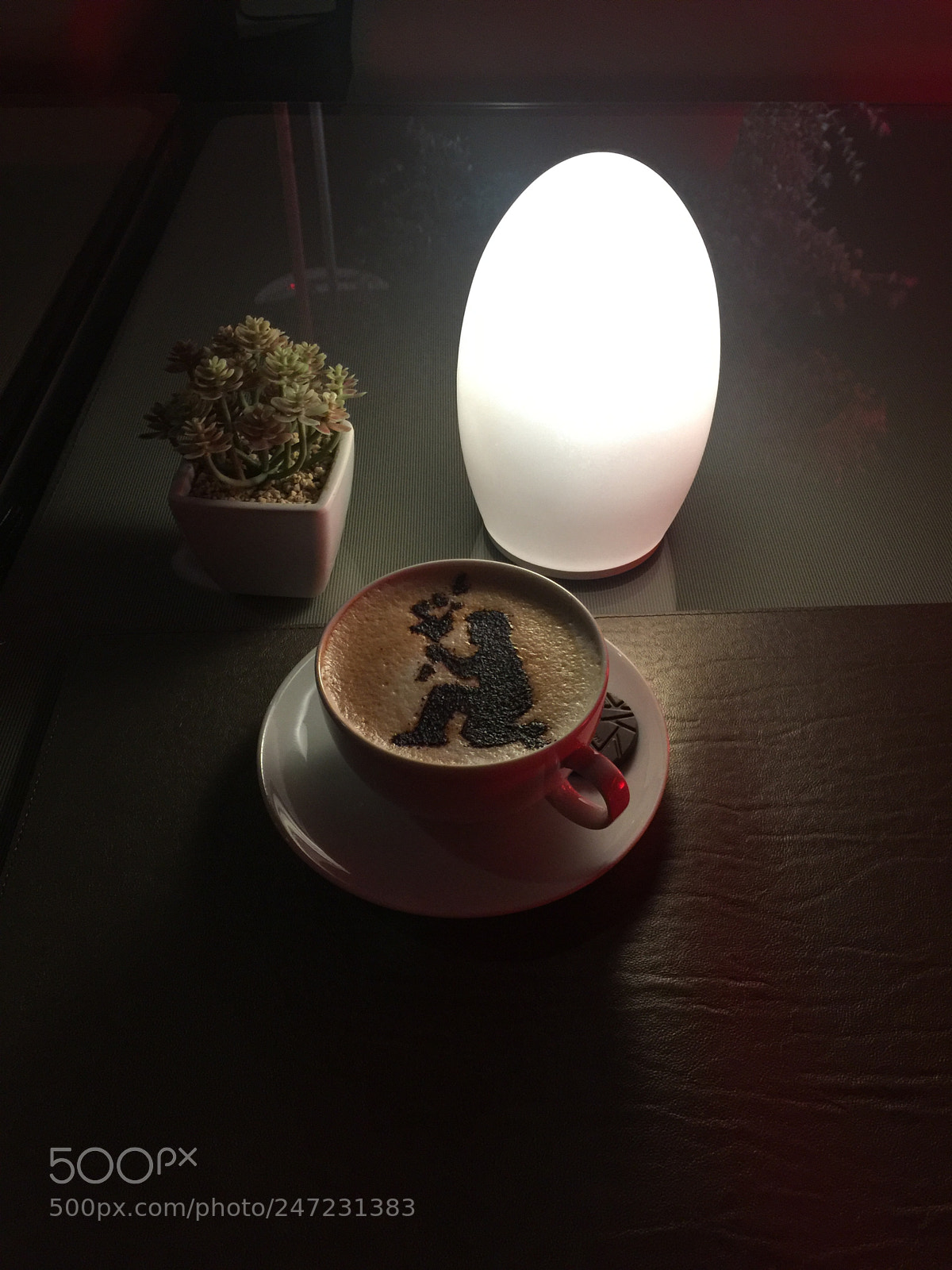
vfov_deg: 61.7
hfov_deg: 48.2
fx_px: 1063
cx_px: 476
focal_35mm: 29
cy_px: 635
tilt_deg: -44.8
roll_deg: -0.1
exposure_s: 1/15
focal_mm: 4.15
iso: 125
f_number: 2.2
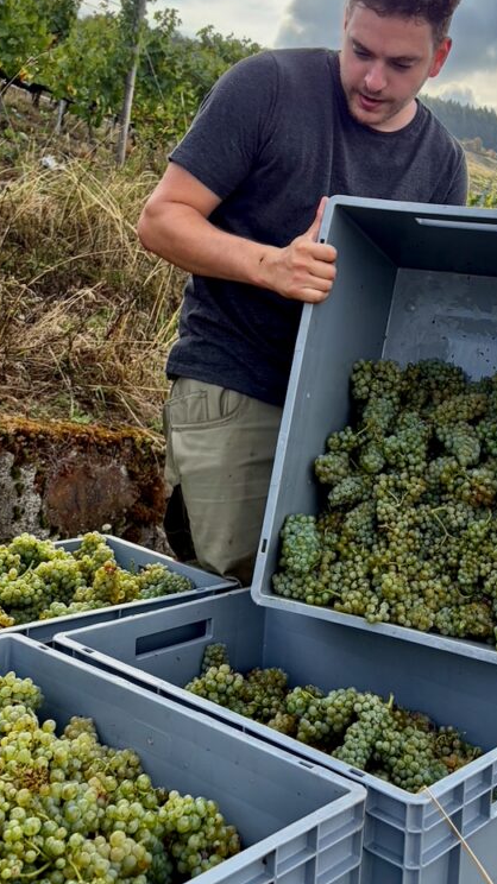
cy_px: 361
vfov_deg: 51.3
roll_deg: -1.0
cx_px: 363
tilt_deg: -2.5
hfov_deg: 30.0
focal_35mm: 39
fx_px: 915
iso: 64
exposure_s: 1/1064
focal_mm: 5.96
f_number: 1.6
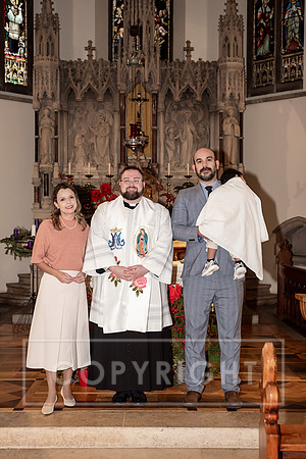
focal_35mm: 58
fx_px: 739
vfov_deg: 34.5
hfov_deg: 23.4
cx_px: 153
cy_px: 230
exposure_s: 1/180
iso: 500
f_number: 5.6
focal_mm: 58
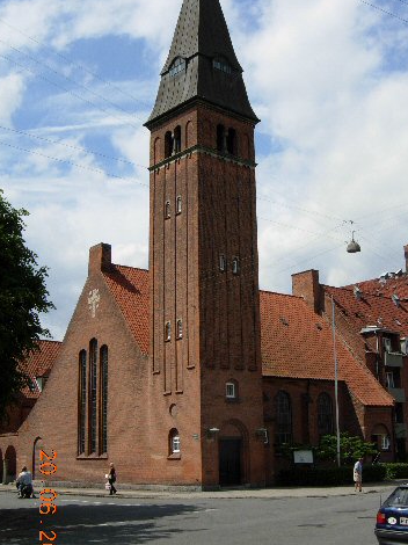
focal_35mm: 46
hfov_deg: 31.4
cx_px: 253
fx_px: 724
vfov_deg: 41.3
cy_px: 262
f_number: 6.8
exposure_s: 1/395
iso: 50
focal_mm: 7.5
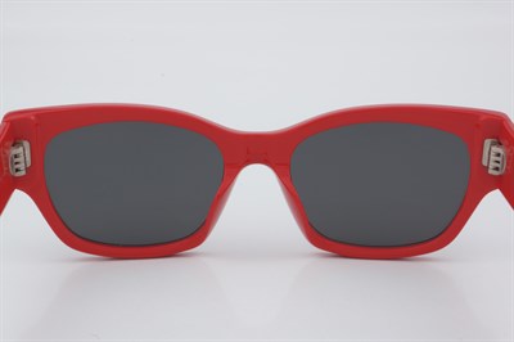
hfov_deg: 24.6
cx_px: 257
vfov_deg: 16.5
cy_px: 171
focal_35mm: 82
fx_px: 1177
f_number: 32
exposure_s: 1/3
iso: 100
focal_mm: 55
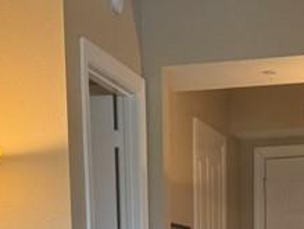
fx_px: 985
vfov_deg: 11.9
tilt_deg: -9.4
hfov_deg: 17.5
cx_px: 157
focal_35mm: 112
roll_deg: +0.8
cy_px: 444
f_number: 1.78
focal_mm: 6.76
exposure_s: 1/60
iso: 250
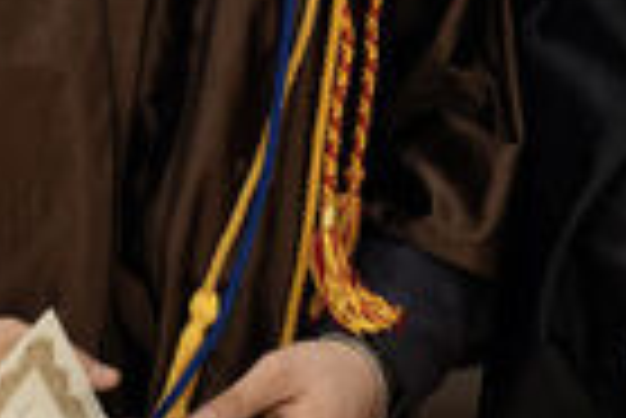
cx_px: 484
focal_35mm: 885
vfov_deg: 1.6
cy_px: -229
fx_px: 15405
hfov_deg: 2.3
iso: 1600
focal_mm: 200
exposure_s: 1/100
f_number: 4
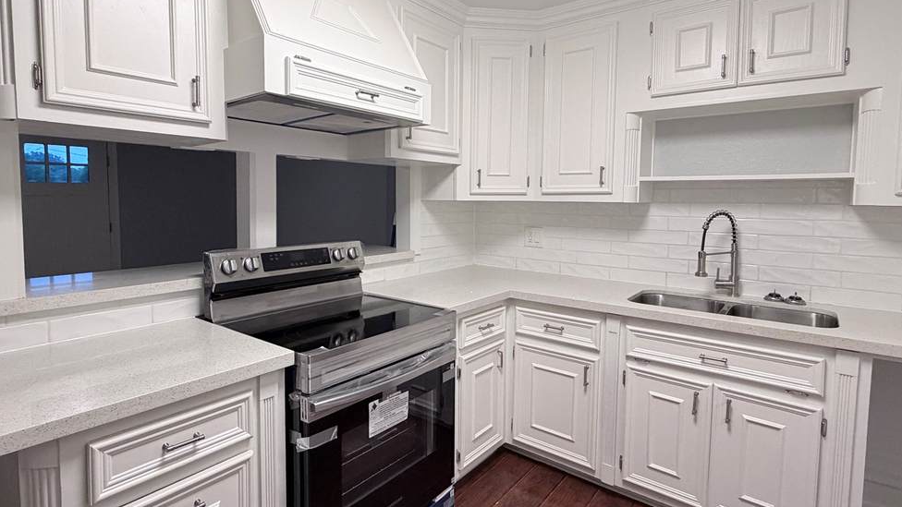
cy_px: 227
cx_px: 428
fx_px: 478
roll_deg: -0.4
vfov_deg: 55.8
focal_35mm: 20
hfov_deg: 86.6
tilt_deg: -3.6
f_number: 2.2
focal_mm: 2.22
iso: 320
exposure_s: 1/120
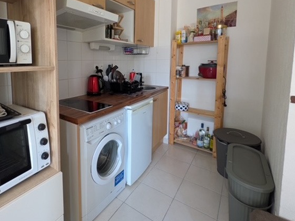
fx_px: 170
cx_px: 101
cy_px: 76
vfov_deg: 64.5
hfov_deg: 79.4
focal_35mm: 20
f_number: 2.2
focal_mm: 1.85
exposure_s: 1/33.3
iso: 223
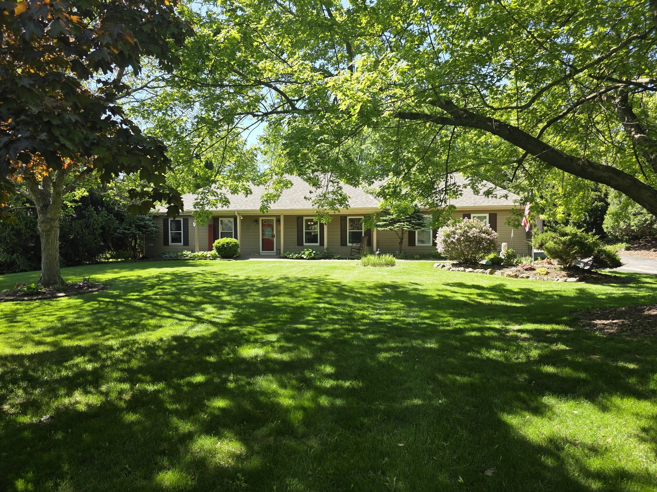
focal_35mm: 23
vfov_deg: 58.9
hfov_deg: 73.9
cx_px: 328
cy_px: 246
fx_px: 437
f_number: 1.7
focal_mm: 6.3
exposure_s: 1/359
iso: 32
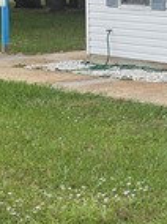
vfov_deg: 11.8
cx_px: 353
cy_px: 9
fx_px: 1071
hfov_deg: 8.4
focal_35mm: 166
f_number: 1.7
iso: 12
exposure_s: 1/560
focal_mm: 6.3
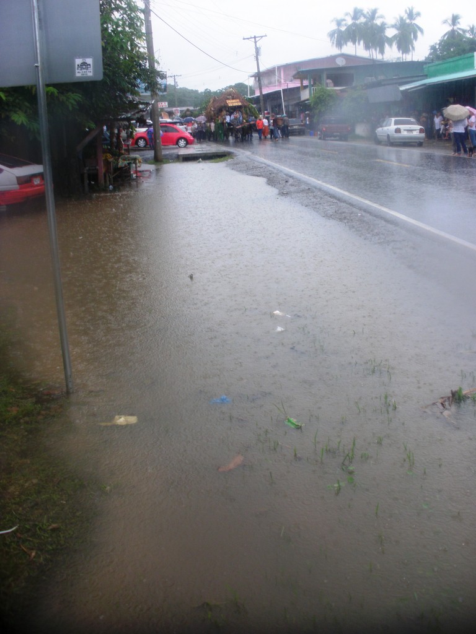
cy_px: 317
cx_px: 238
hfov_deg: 39.7
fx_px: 660
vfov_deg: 51.4
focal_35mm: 36
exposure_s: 1/80
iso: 64
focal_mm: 6.3
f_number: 3.5
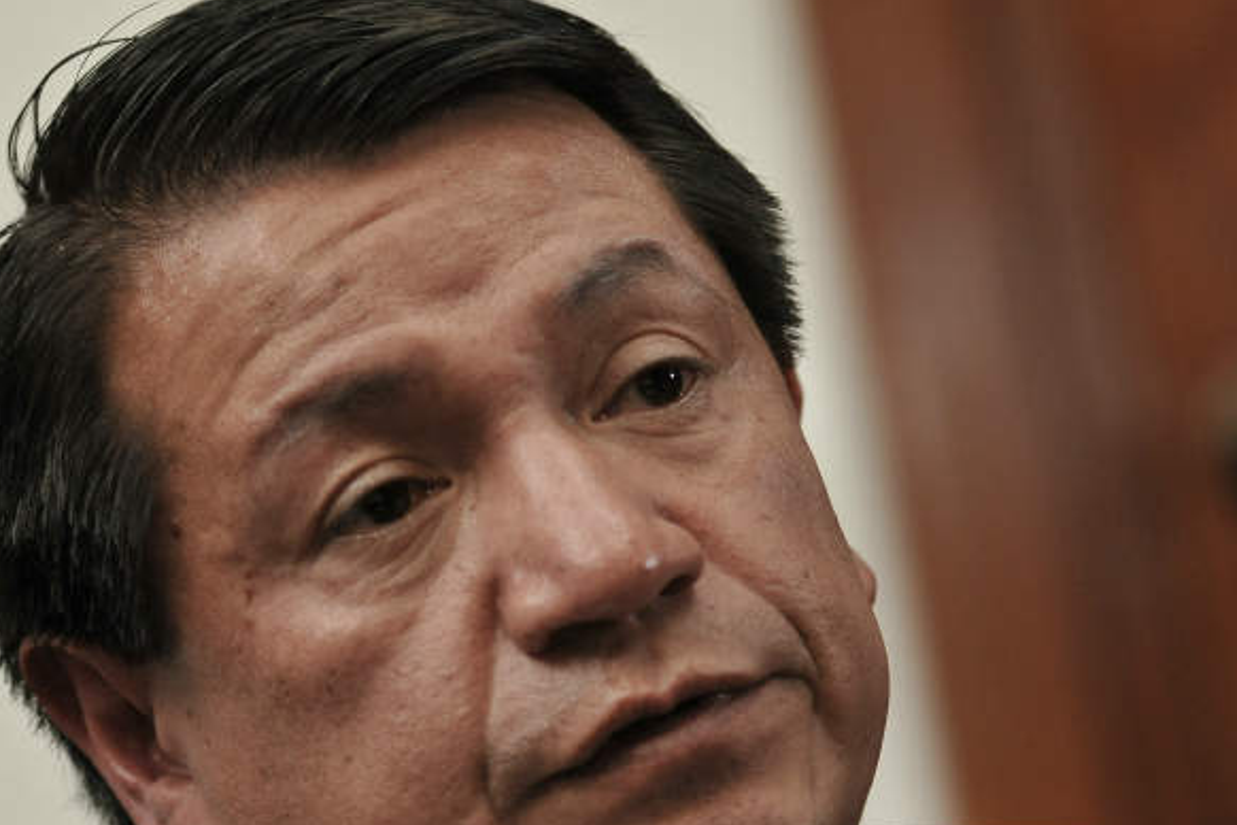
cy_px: 628
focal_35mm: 279
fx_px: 9586
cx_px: 672
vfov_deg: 4.9
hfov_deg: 7.4
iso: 800
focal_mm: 110
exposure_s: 1/320
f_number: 2.8
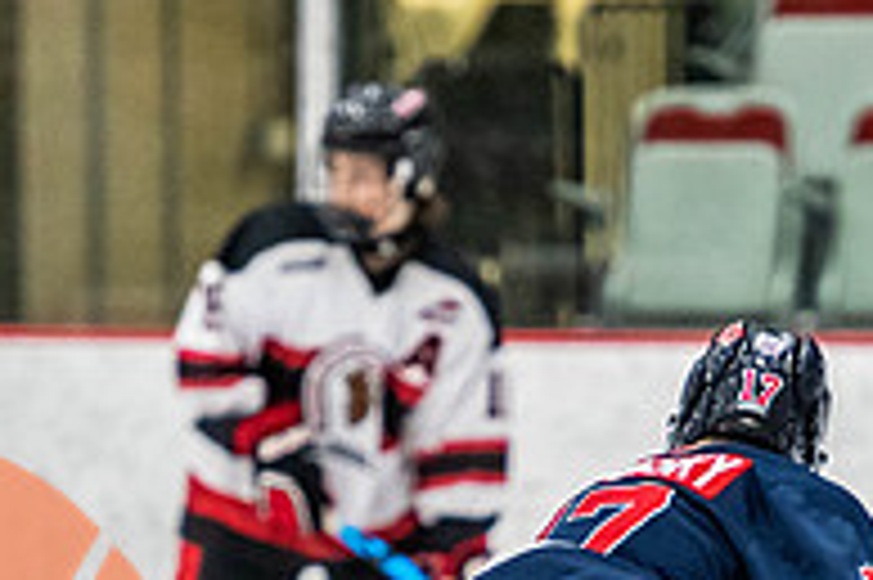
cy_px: 749
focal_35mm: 598
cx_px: 622
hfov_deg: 3.5
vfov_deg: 2.3
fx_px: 14489
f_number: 2.8
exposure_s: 1/640
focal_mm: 170
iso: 3200
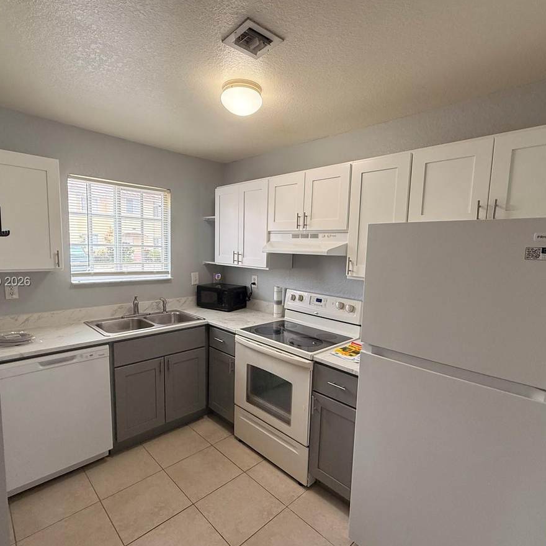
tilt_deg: -6.2
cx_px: 273
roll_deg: -2.1
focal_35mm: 18
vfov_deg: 80.7
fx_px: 321
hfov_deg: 80.7
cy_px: 282
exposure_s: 1/120
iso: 200
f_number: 2.2
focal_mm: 2.22
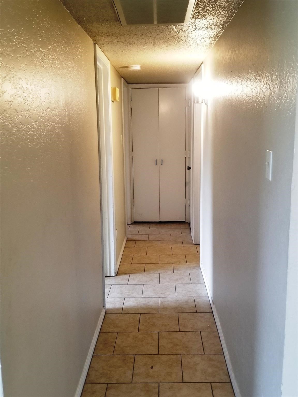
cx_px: 149
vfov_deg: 67.3
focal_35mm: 26
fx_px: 298
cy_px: 198
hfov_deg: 53.1
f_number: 1.7
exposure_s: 1/60
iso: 200
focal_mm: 4.3
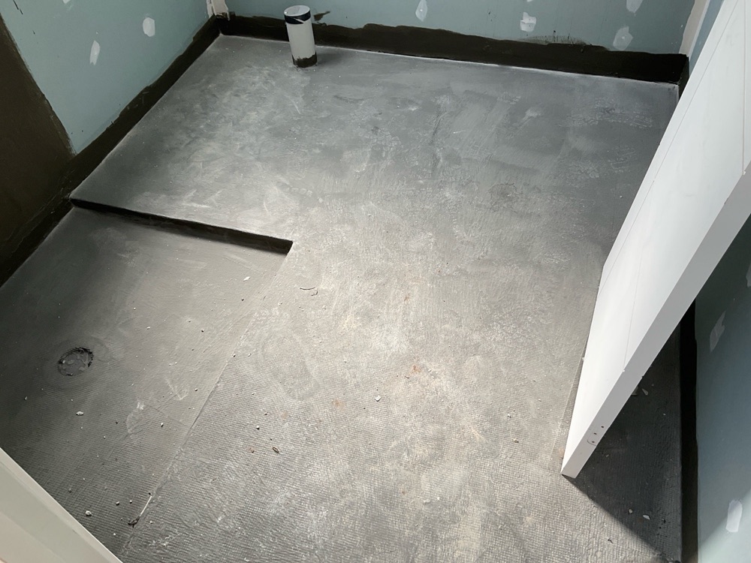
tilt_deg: -47.7
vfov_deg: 48.2
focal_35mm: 29
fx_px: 629
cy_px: 282
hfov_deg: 61.7
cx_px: 376
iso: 16
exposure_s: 1/149
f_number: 1.8
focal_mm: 3
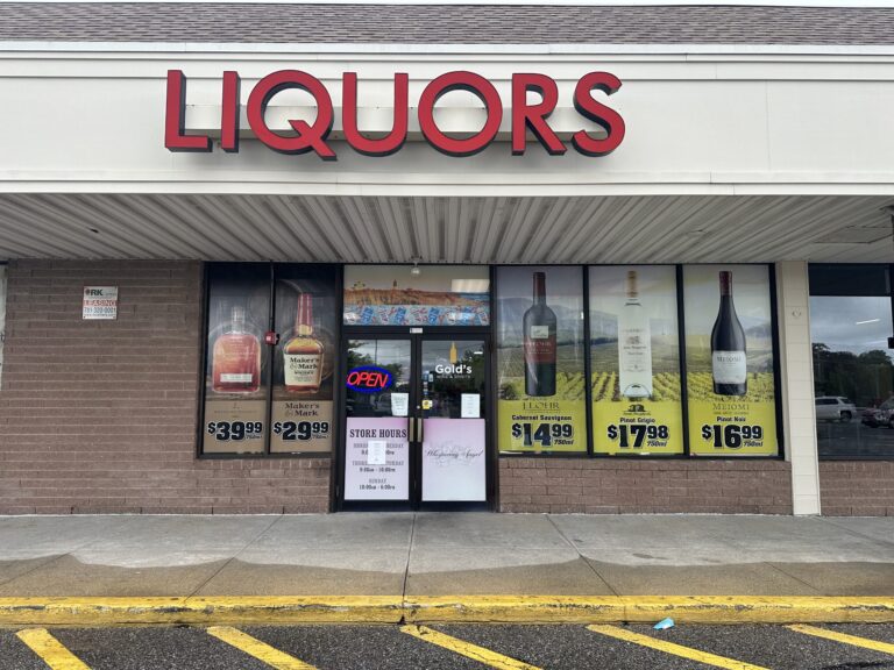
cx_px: 447
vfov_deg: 56.8
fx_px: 620
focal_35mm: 24
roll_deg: +0.6
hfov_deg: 71.6
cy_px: 335
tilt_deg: +3.8
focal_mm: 6.86
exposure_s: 1/570
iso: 80
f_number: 1.78
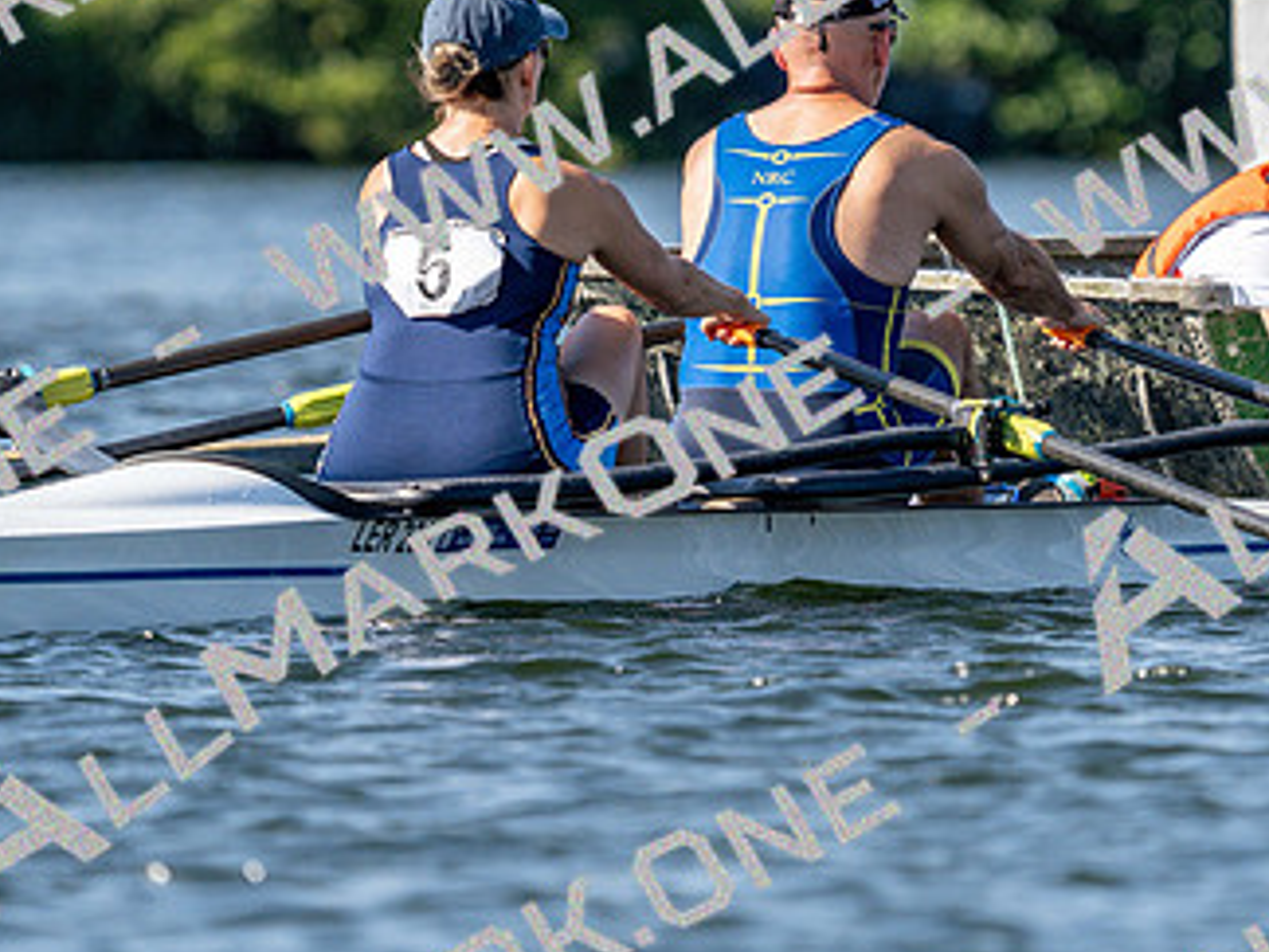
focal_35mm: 771
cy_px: 323
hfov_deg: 2.6
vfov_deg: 1.9
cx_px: 748
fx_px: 28264
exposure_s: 1/1600
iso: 400
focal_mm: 448
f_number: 6.3
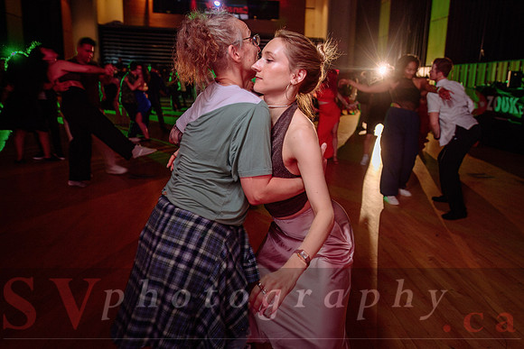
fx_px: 392
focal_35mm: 27
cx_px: 294
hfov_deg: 67.2
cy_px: 153
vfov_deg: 47.9
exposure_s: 1/40
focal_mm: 24
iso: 800
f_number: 2.8
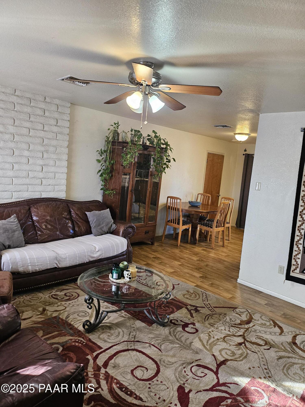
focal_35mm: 24
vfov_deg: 71.6
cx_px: 152
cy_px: 204
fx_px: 282
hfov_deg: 56.8
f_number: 1.8
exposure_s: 1/120
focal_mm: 5
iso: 320
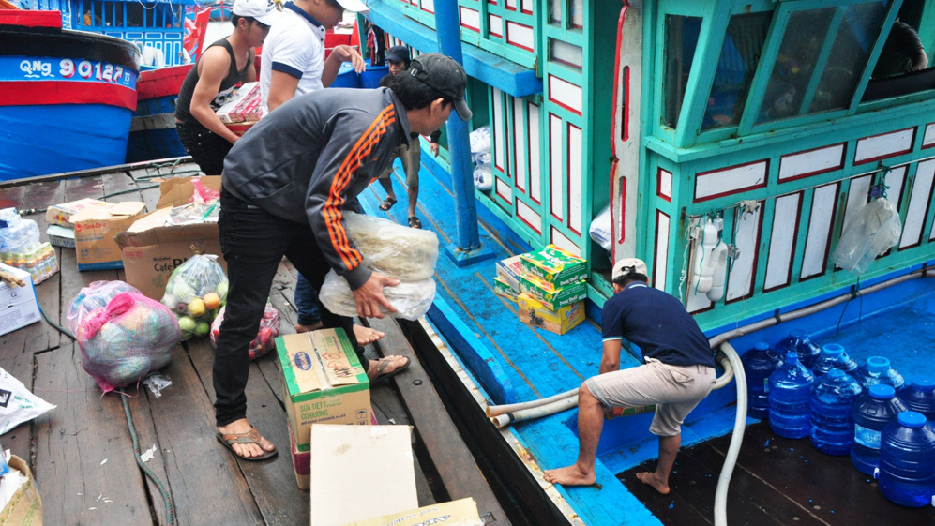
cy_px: 260
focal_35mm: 29
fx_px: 719
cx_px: 476
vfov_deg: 40.2
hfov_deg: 66.1
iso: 800
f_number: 8
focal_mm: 18
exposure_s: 1/250
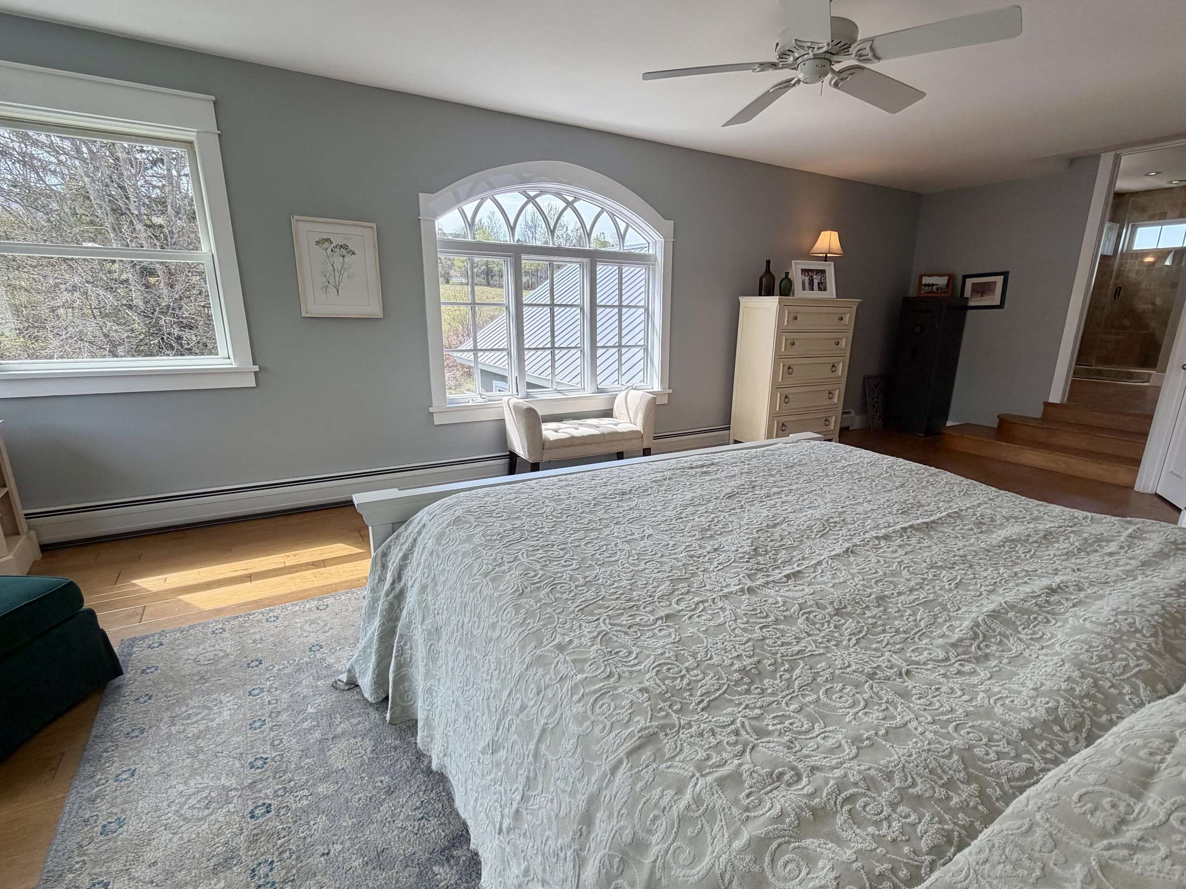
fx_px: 582
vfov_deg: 74.7
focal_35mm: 17
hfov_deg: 91.0
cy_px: 470
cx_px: 606
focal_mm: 2.22
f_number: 2.2
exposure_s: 1/174
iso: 50
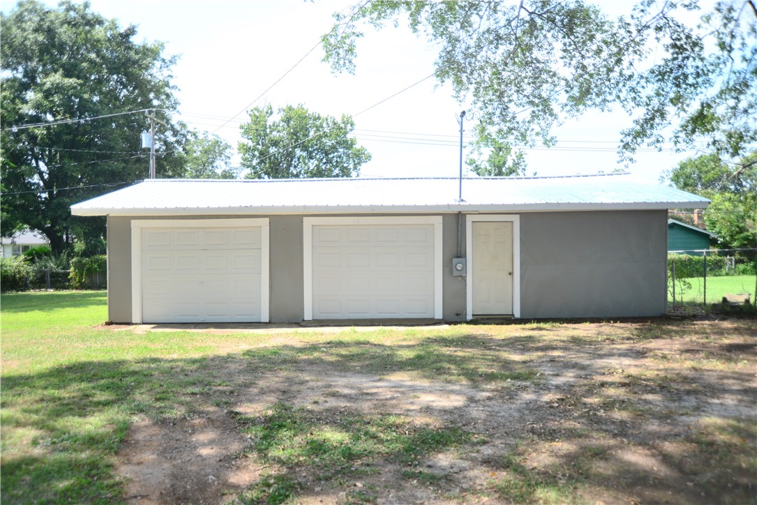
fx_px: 610
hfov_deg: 63.6
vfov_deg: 45.0
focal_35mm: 29
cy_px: 252
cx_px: 378
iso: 500
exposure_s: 1/2000
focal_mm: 29
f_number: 4.5
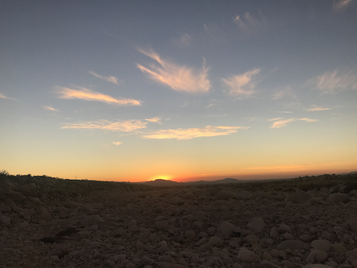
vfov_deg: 49.7
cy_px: 134
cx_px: 178
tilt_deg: +9.0
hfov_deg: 63.4
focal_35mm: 28
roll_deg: +2.8
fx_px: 289
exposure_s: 1/634
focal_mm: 3.99
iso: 20
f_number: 1.8
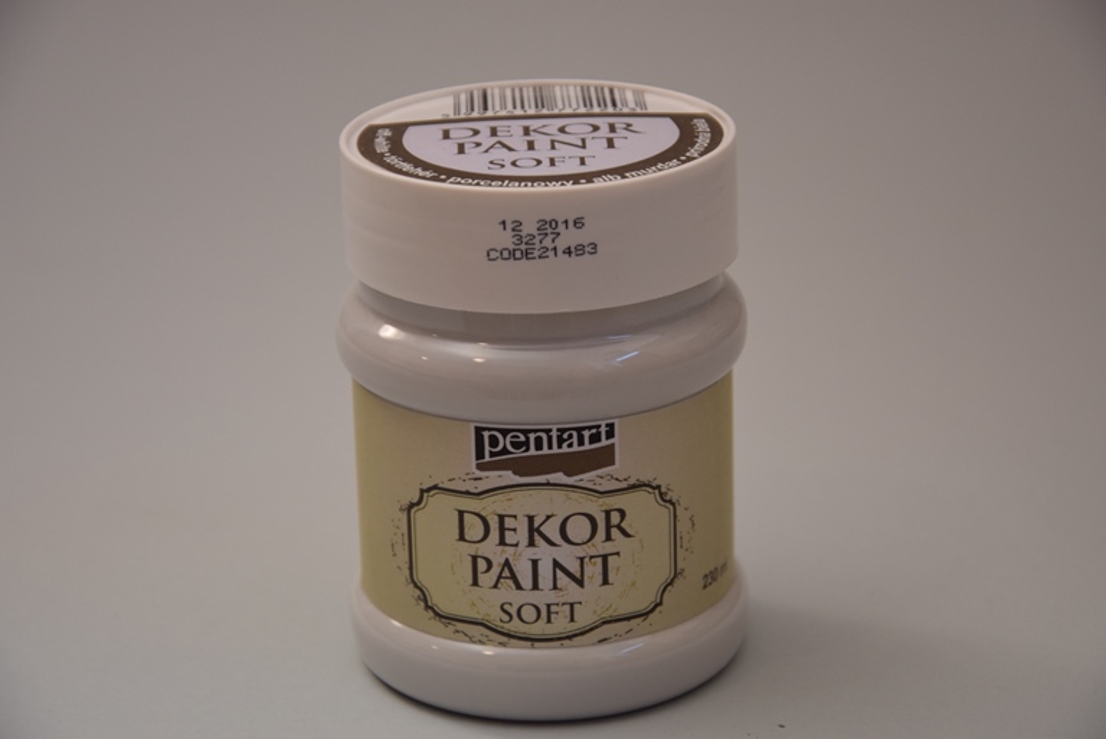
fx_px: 3689
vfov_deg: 11.4
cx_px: 553
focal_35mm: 120
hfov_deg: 17.1
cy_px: 370
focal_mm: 80
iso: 640
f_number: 5.3
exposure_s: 1/60
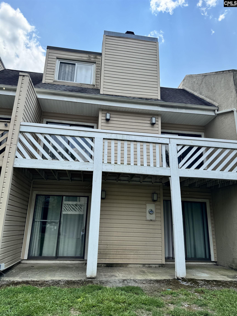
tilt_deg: +18.9
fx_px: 219
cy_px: 158
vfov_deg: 71.6
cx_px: 118
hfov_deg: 56.8
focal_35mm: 24
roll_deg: -0.6
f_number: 1.78
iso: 80
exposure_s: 1/2710
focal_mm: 6.76
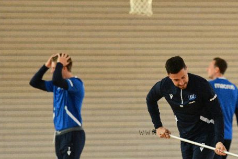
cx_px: 195
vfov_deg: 3.3
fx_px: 2789
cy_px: 121
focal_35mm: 422
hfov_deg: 4.9
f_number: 2.8
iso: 3600
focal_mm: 160
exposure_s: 1/1600
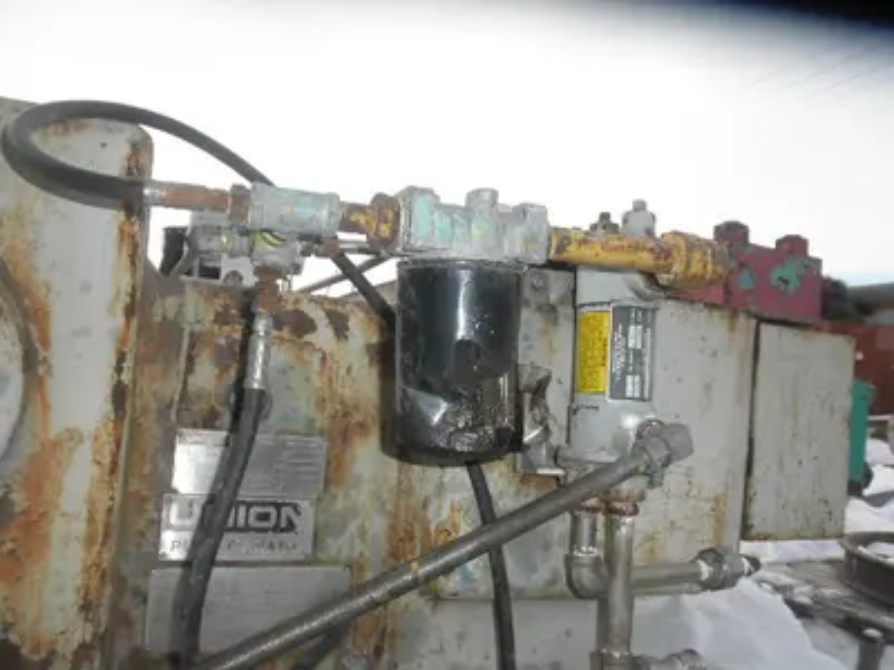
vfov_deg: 49.7
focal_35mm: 28
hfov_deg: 63.4
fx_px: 723
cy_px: 335
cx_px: 447
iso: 64
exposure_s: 1/400
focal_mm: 5
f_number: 3
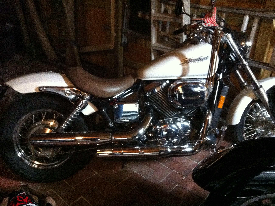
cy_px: 103
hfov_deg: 52.7
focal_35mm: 35
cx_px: 138
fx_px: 278
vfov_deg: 40.6
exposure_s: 1/15
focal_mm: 3.85
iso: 1000
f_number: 2.8
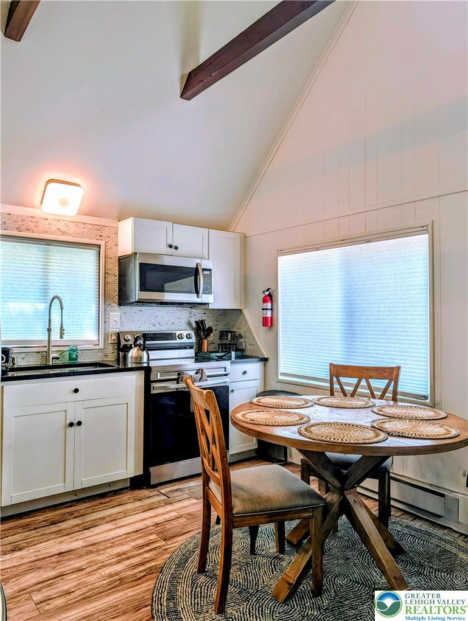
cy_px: 310
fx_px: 431
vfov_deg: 71.5
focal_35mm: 24
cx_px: 234
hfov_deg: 56.9
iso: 26
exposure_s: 1/336
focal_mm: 6.9
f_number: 1.68
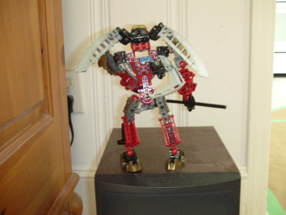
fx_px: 380
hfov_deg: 41.2
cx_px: 143
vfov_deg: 31.5
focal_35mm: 46
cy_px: 108
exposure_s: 1/1.8
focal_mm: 7.7
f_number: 3.5
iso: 200
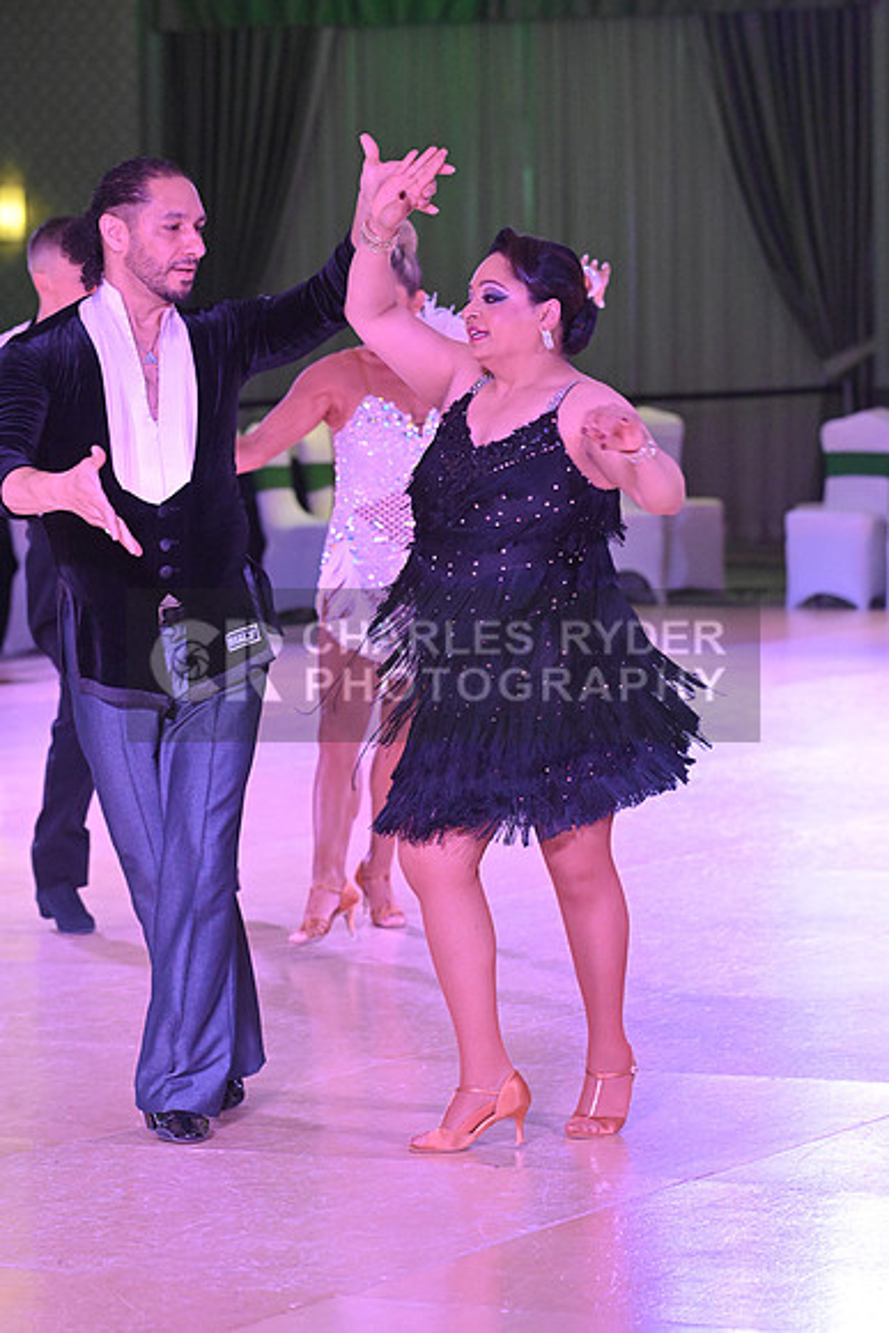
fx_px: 5367
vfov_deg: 14.2
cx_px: 444
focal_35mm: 145
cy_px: 666
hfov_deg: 9.5
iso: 8000
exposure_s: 1/400
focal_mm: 145
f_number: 6.3
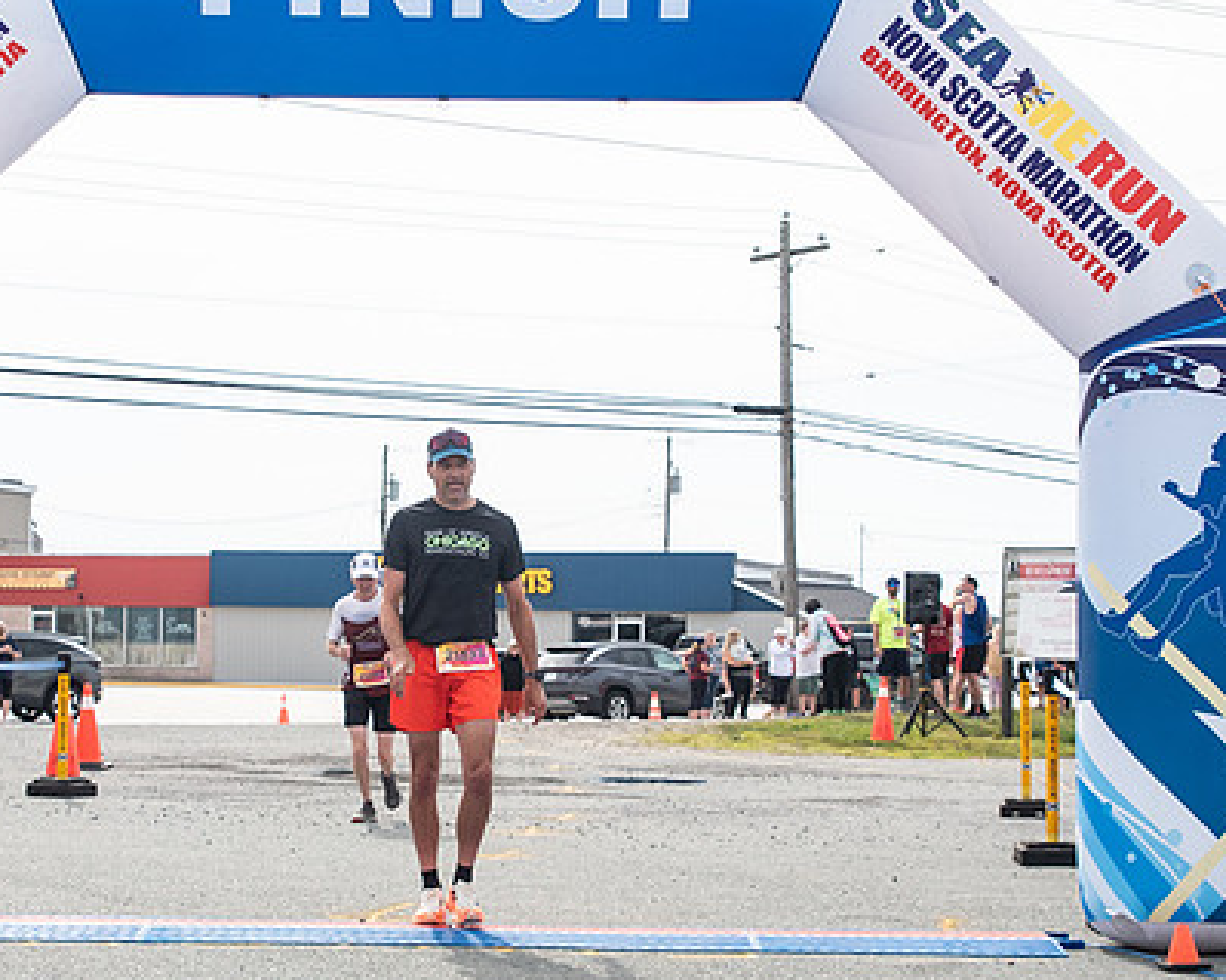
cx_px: 432
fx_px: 2902
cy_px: 518
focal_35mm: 80
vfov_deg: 19.2
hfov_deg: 23.8
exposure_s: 1/3200
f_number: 4
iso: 800
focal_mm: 35
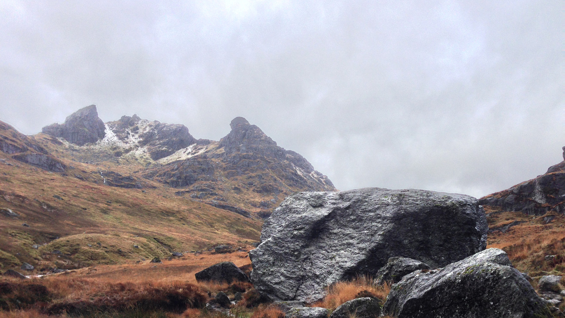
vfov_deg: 32.7
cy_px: 202
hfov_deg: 55.3
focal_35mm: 36
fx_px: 539
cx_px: 282
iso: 50
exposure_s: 1/463
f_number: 2.4
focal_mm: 4.12
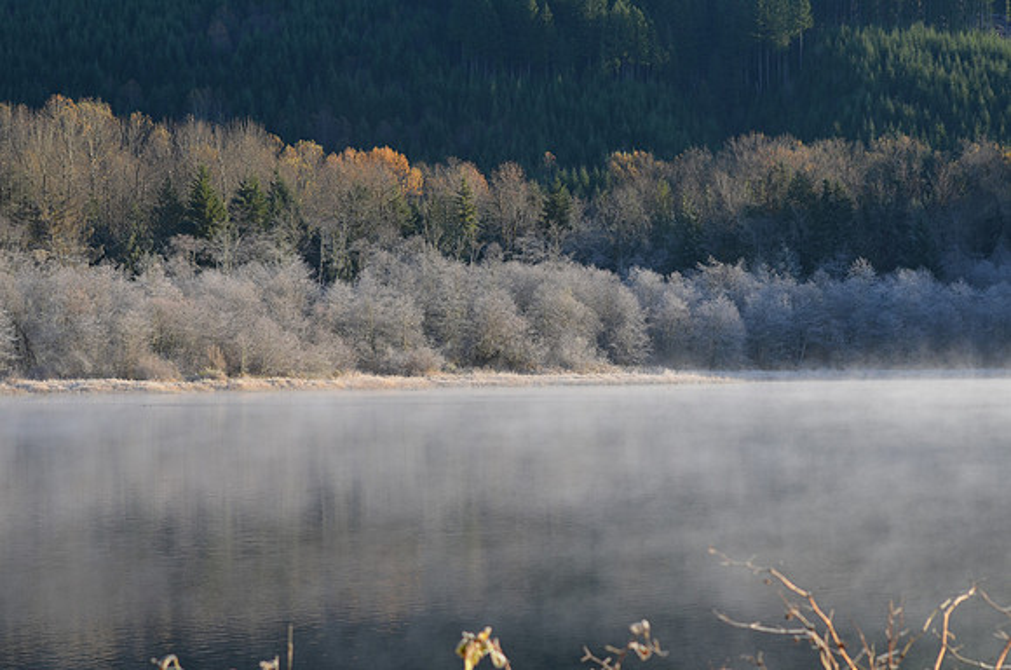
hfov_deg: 19.5
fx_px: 2942
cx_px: 506
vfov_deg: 13.0
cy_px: 335
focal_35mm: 105
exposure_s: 1/320
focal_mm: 70
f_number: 6.3
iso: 200
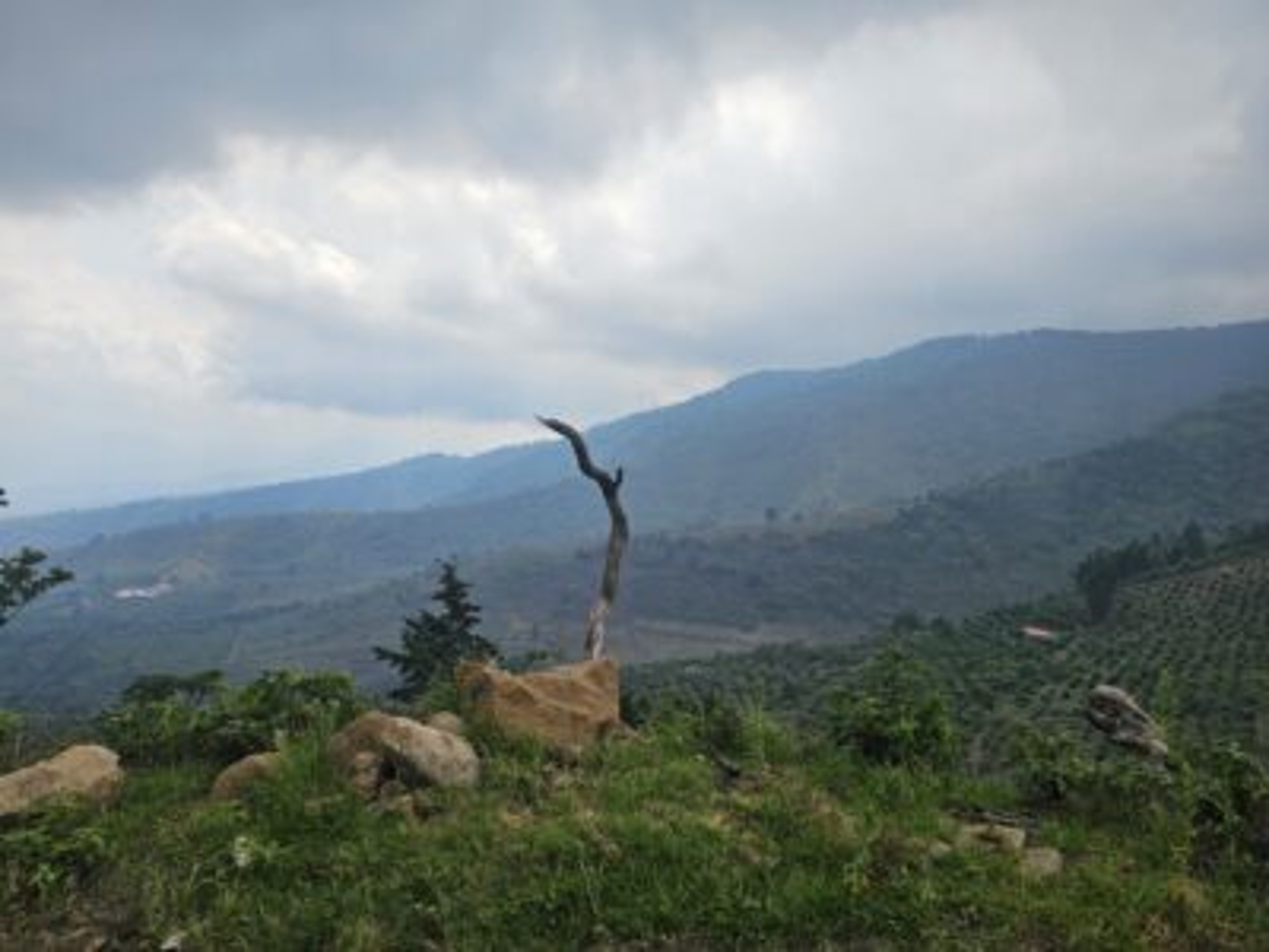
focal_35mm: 23
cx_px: 634
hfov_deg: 73.9
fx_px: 843
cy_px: 476
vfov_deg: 58.9
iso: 10
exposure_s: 1/873
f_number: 1.7
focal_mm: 6.3
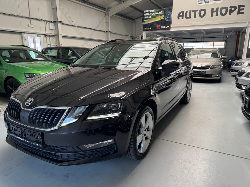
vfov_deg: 56.8
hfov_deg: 71.6
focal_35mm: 24
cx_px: 125
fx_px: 173
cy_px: 94
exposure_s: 1/121
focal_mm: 6.76
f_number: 1.78
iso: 80
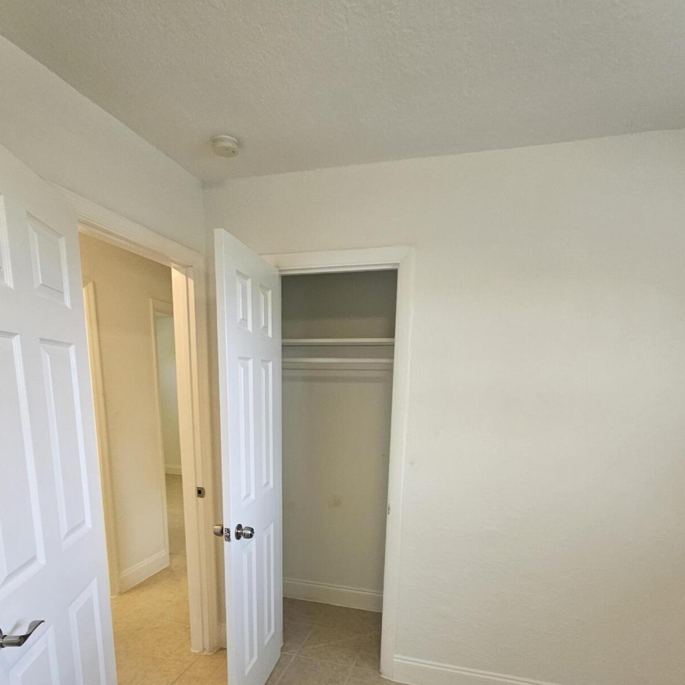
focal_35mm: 19
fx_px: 425
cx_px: 336
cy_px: 469
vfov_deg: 74.7
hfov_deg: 77.7
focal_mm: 2.2
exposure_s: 1/60
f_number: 2.2
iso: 125
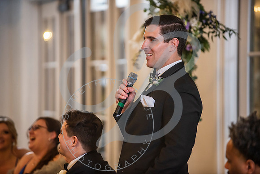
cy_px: 87
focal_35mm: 203
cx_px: 131
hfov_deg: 10.1
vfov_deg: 6.8
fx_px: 1466
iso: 1600
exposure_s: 1/200
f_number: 2.8
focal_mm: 200
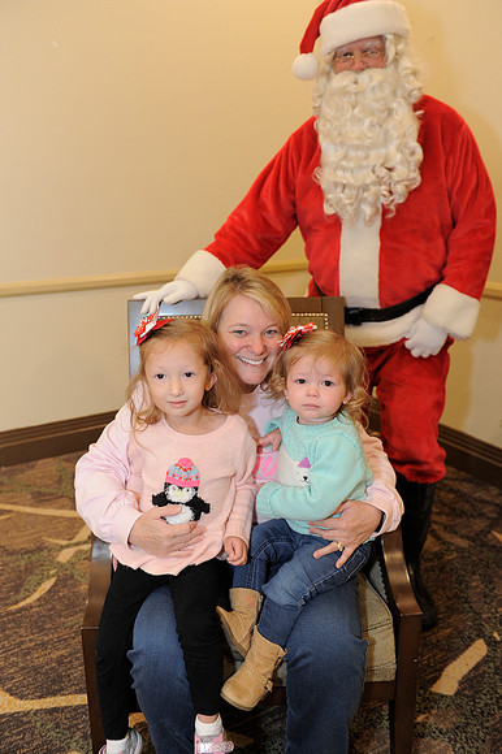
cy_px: 377
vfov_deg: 58.7
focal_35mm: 32
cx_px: 251
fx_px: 670
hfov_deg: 41.1
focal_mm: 32
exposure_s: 1/100
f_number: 4
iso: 1600
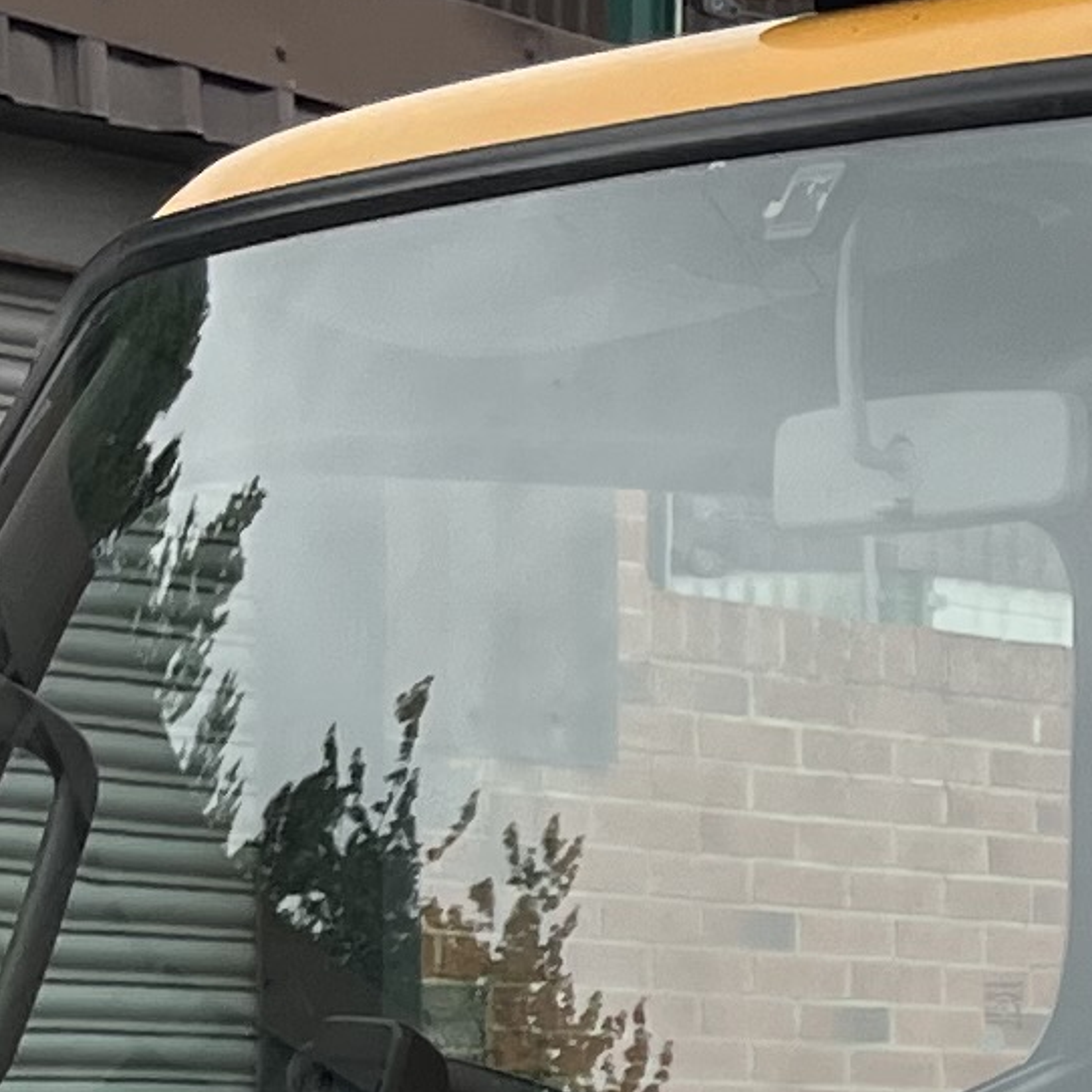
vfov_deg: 9.8
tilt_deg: -6.8
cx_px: 2381
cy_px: 1795
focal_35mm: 171
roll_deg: -2.2
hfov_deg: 9.4
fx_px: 6103
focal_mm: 5.1
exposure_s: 1/668
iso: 50
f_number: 1.6
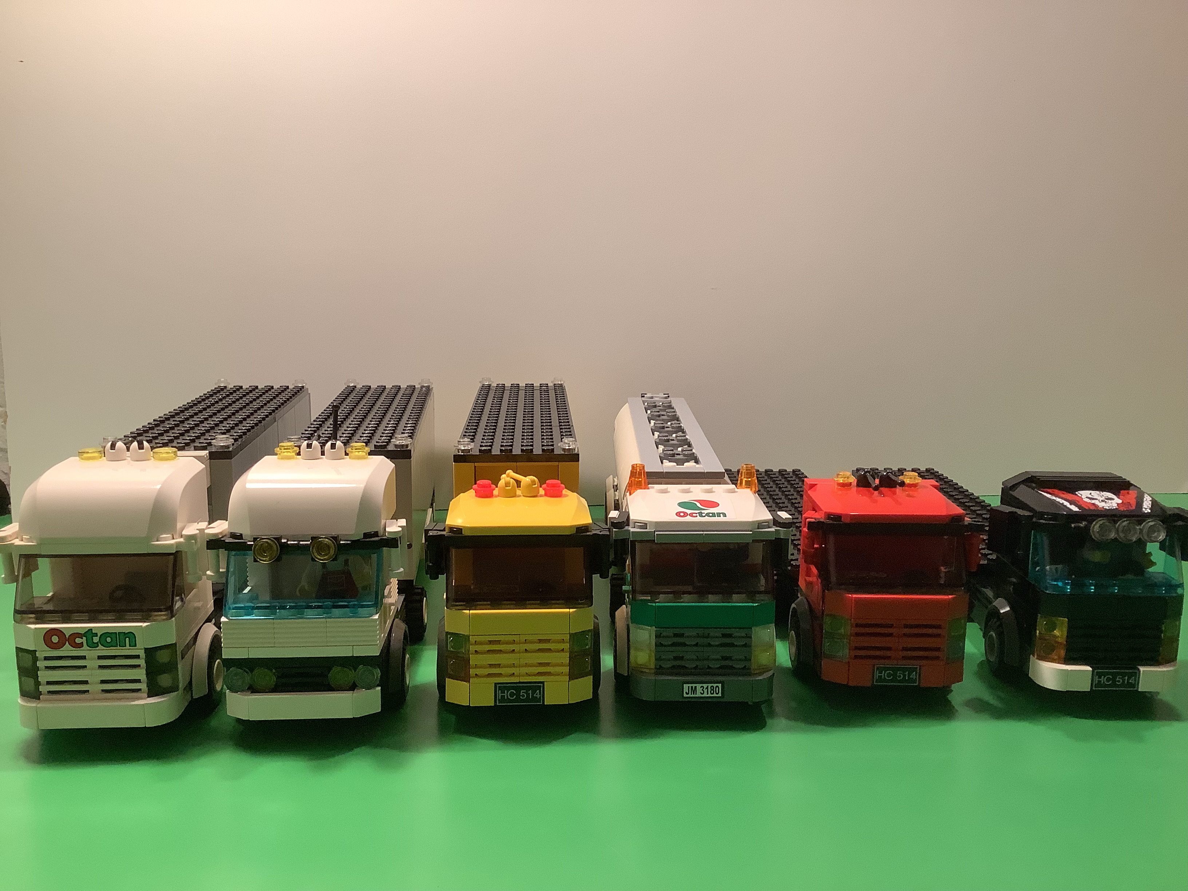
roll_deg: +0.8
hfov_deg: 58.4
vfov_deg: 45.4
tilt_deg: -13.5
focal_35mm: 31
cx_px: 594
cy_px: 446
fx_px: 1064
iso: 125
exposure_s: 1/50
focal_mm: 3.3
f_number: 2.4
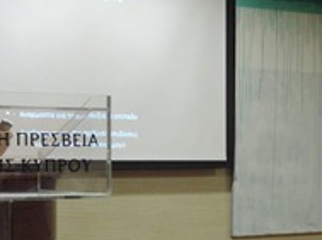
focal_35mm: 112
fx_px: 1040
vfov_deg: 13.1
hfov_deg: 17.5
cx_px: 228
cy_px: 194
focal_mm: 5.8
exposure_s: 1/15
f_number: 3.2
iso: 400
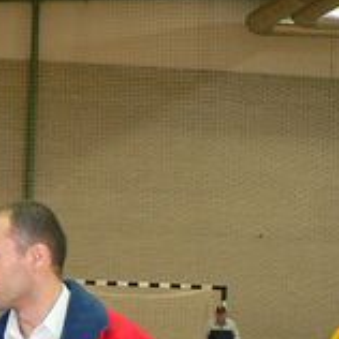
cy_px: 385
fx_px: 1086
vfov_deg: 17.1
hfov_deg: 16.7
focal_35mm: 98
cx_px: -114
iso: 200
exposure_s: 1/30
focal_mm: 6
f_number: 2.8
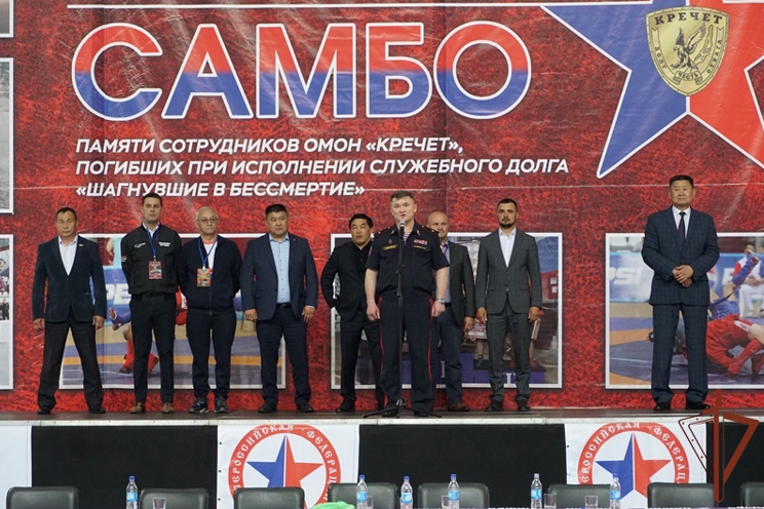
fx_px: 2472
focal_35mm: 117
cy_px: 253
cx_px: 380
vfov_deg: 11.8
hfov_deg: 17.6
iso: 4000
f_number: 5.6
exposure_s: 1/160
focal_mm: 77
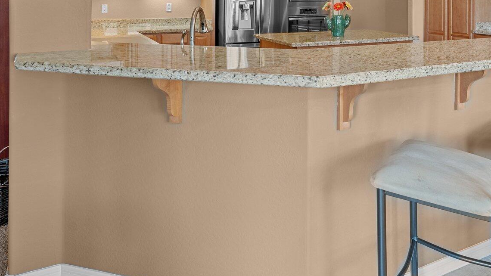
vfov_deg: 32.8
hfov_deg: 58.5
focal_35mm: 33
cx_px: 320
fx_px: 429
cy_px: 2
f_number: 8
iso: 400
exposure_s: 1/3
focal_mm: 17.5
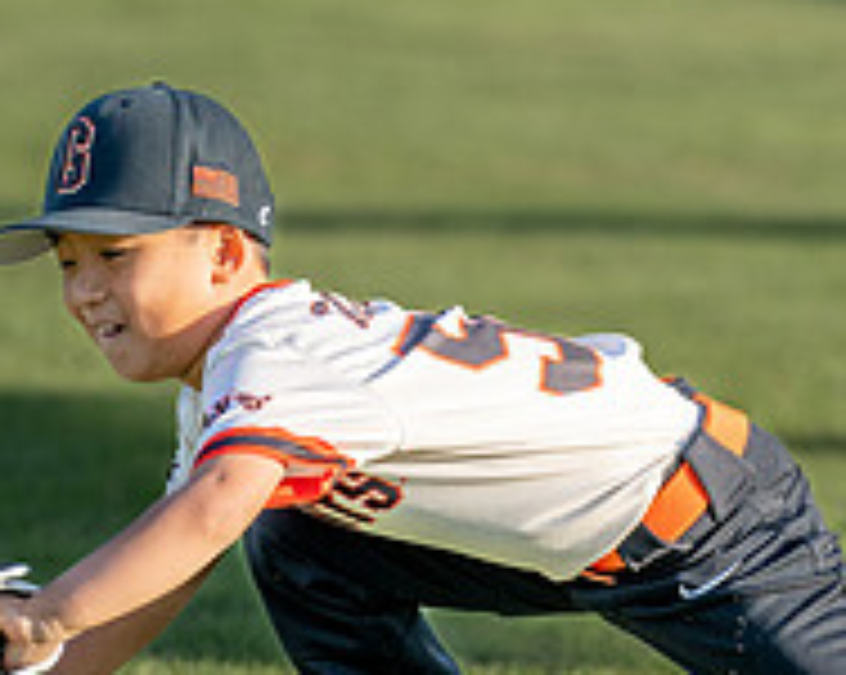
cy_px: 405
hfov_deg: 2.6
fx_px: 18909
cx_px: 612
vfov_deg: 2.0
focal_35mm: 756
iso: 100
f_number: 2.8
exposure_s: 1/1600
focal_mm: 200
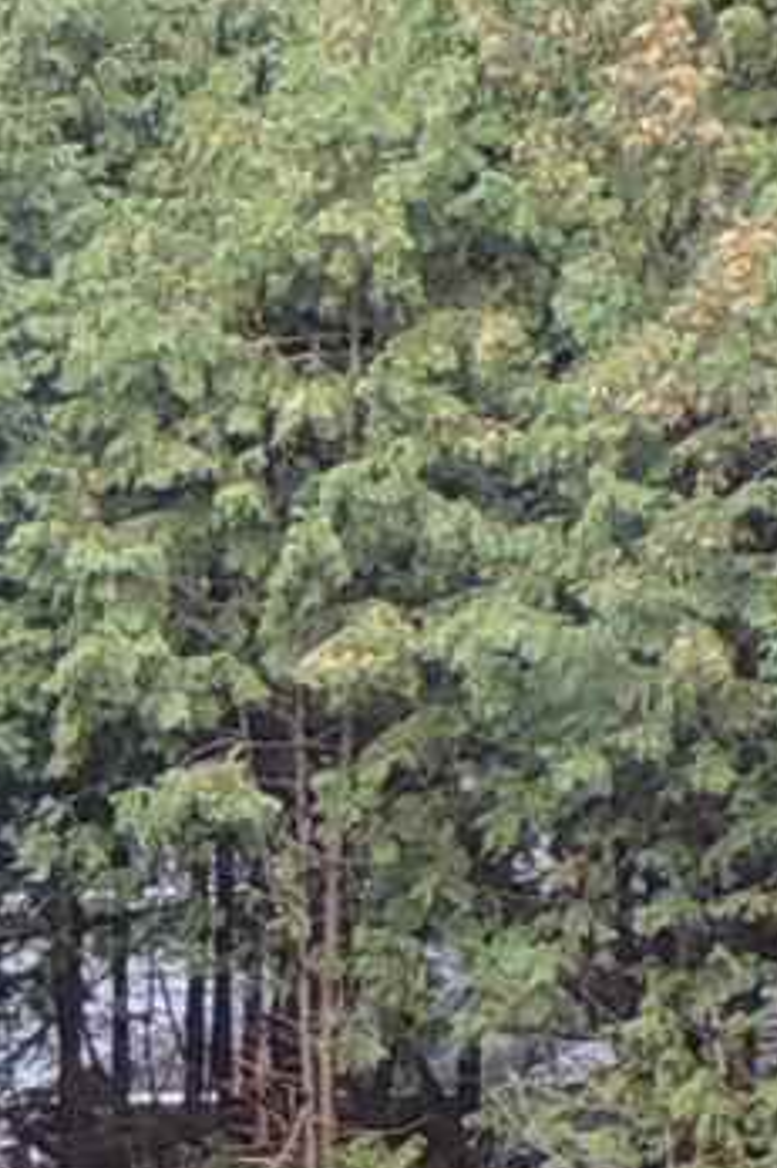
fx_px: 7161
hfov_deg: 6.1
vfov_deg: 9.3
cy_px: 1168
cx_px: -649
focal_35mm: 221
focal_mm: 4.3
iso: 100
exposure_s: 1/40
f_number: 3
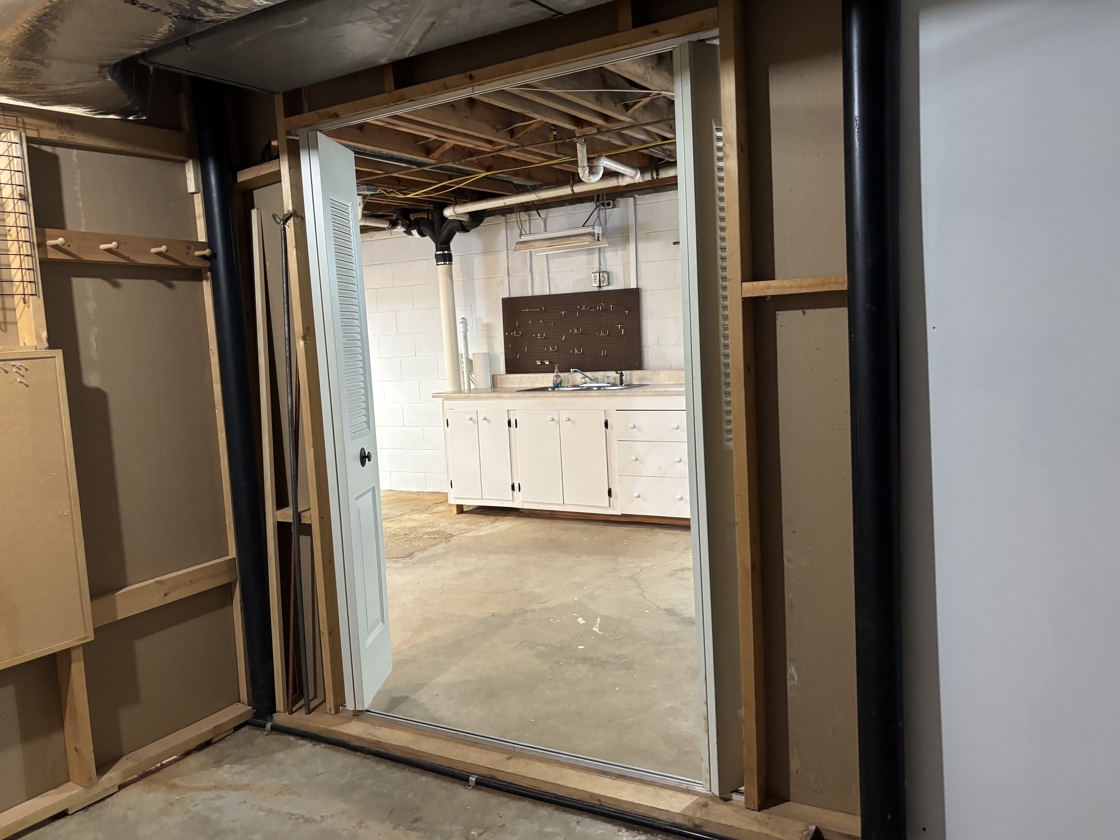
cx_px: 564
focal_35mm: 27
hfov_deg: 65.3
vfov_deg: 51.4
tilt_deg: -6.0
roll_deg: +3.2
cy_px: 424
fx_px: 874
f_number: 1.6
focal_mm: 5.96
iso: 400
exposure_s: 1/40
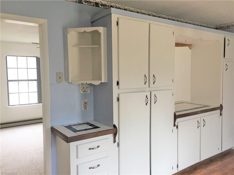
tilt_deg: -3.4
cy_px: 88
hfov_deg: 61.7
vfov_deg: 48.2
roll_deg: +1.5
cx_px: 117
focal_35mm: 29
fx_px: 196
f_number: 2.2
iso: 50
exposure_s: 1/30
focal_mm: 4.15
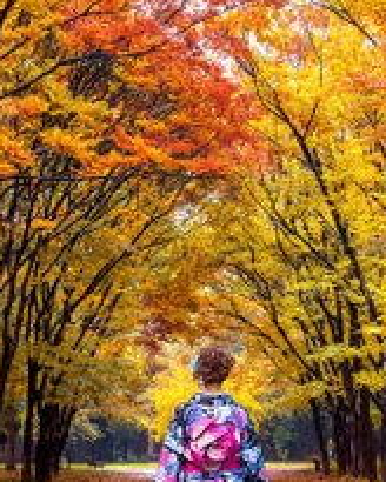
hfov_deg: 19.9
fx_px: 1100
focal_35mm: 77
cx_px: 198
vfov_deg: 24.6
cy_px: 336
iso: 400
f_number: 4
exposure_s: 1/50
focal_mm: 35
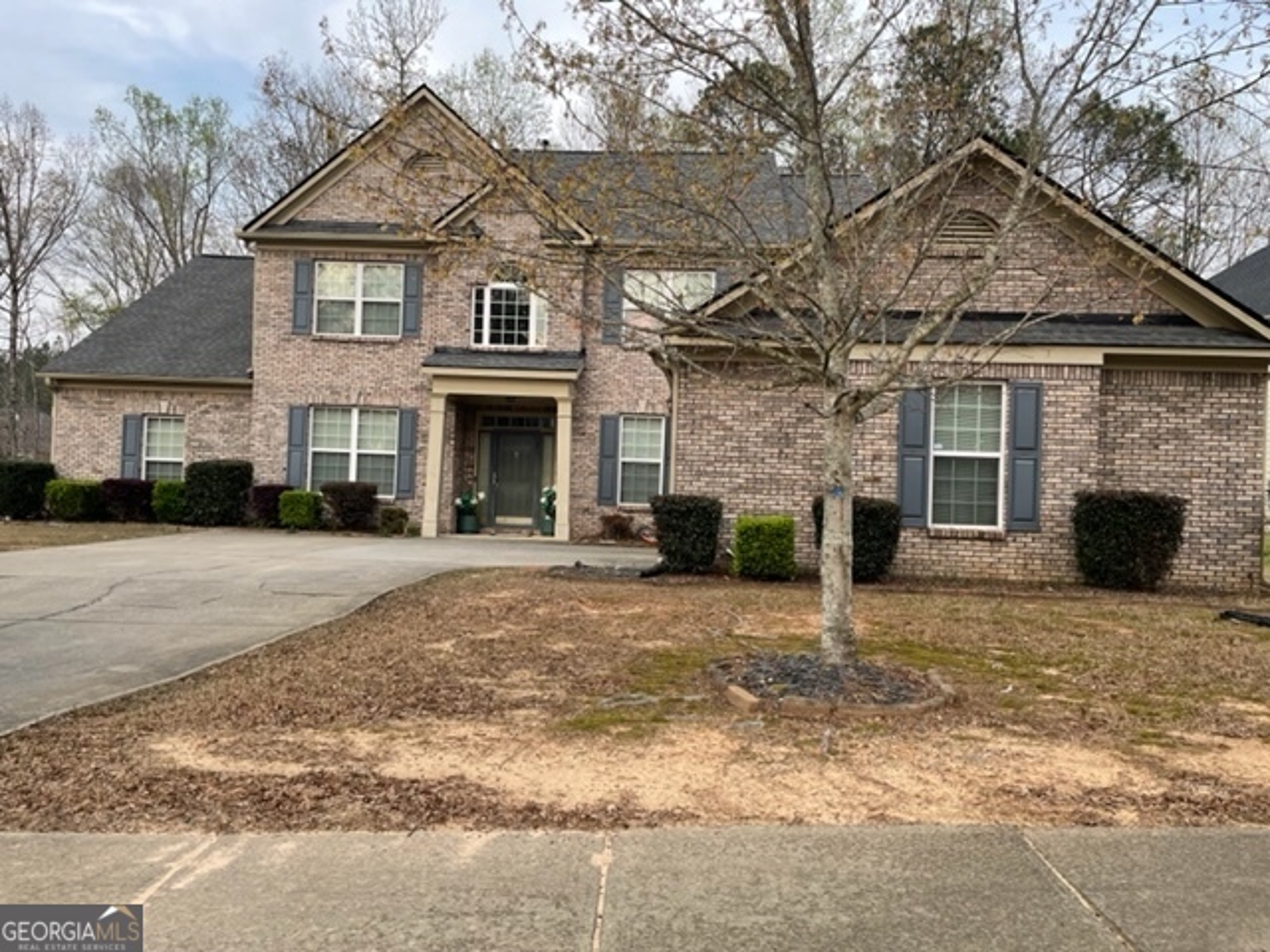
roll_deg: -1.5
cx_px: 635
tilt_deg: +1.3
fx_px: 954
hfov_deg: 67.3
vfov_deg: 53.1
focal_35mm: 26
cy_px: 476
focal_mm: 4.2
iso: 32
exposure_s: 1/686
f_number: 1.6
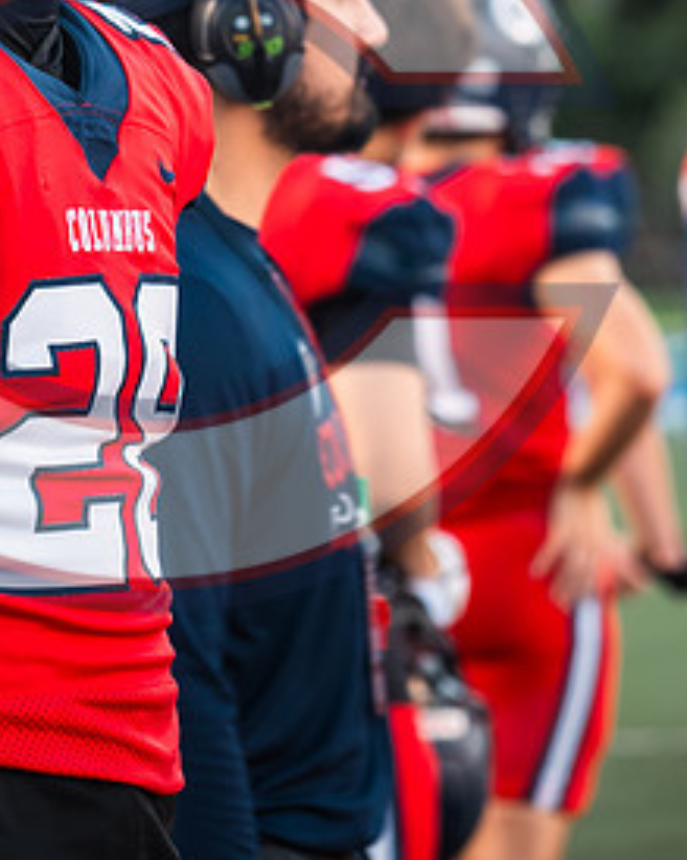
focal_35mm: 359
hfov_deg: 4.3
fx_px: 9129
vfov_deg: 5.4
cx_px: 70
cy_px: 5
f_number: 4
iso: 90
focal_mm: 120
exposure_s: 1/80
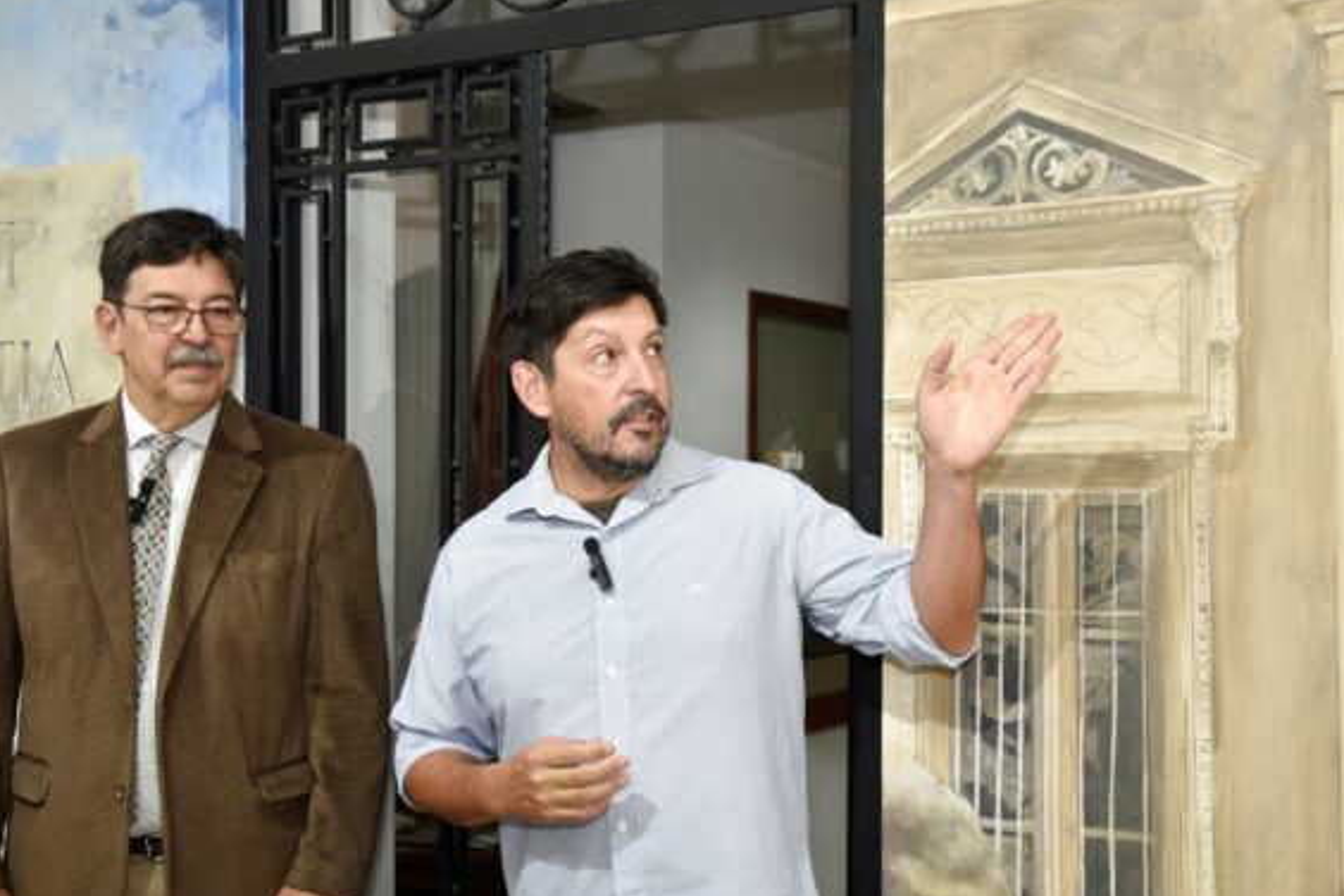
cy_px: 508
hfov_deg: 40.3
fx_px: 1829
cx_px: 682
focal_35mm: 49
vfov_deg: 27.5
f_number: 4.5
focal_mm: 36
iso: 800
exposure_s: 1/125
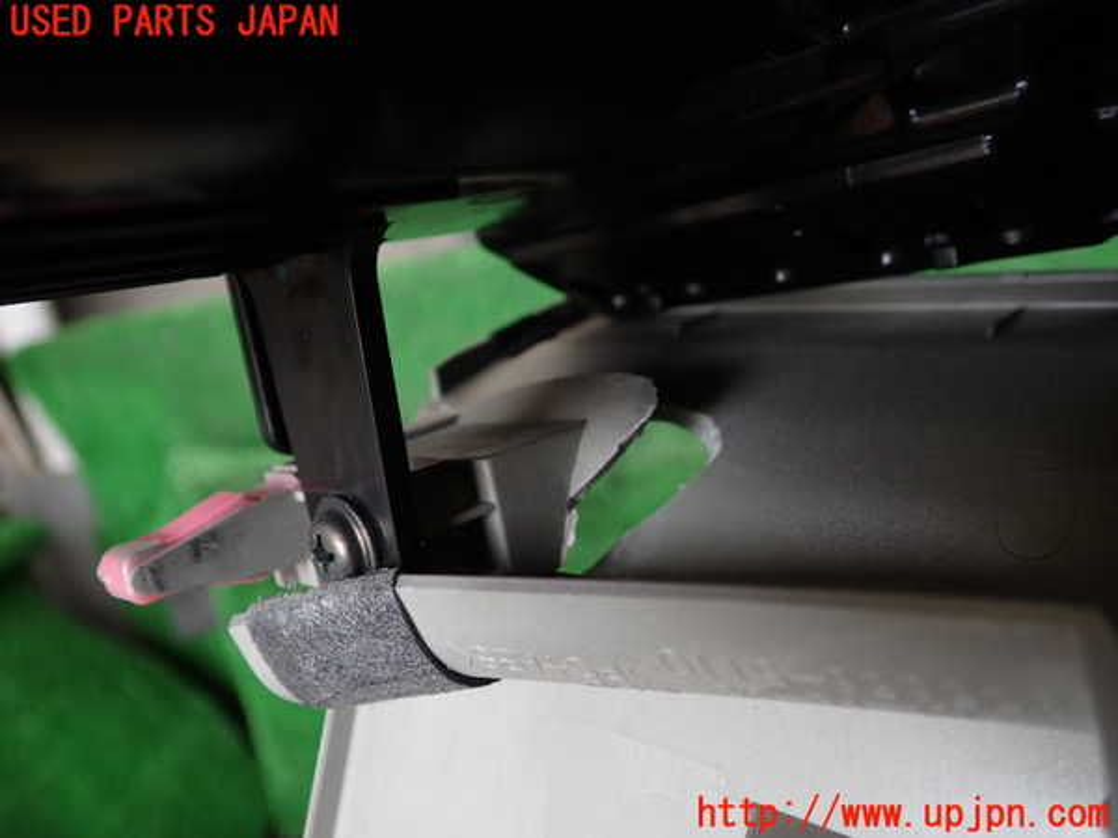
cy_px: 419
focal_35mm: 30
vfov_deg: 46.8
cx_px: 559
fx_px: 969
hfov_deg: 60.0
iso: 200
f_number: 2.3
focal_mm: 5.4
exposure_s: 1/50
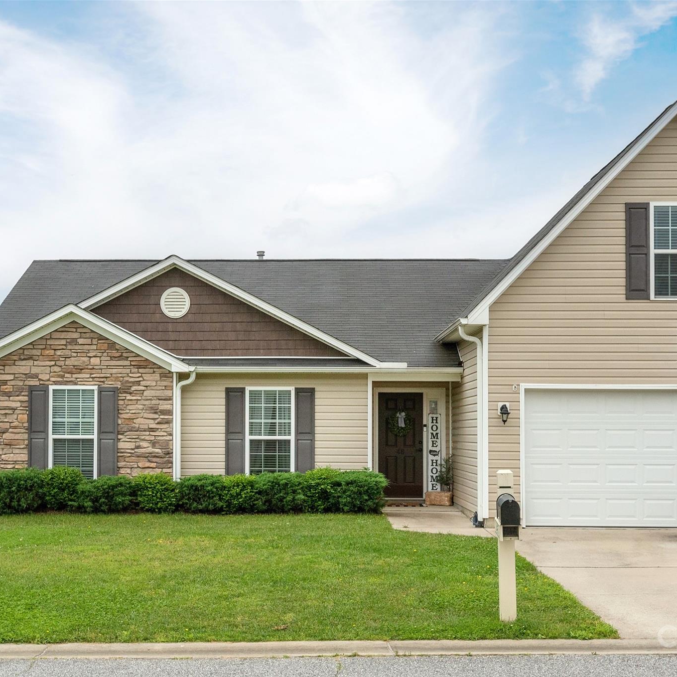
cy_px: 340
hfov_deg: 40.6
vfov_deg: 40.9
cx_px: 429
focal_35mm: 41
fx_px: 907
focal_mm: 32
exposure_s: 1/3200
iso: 320
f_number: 8
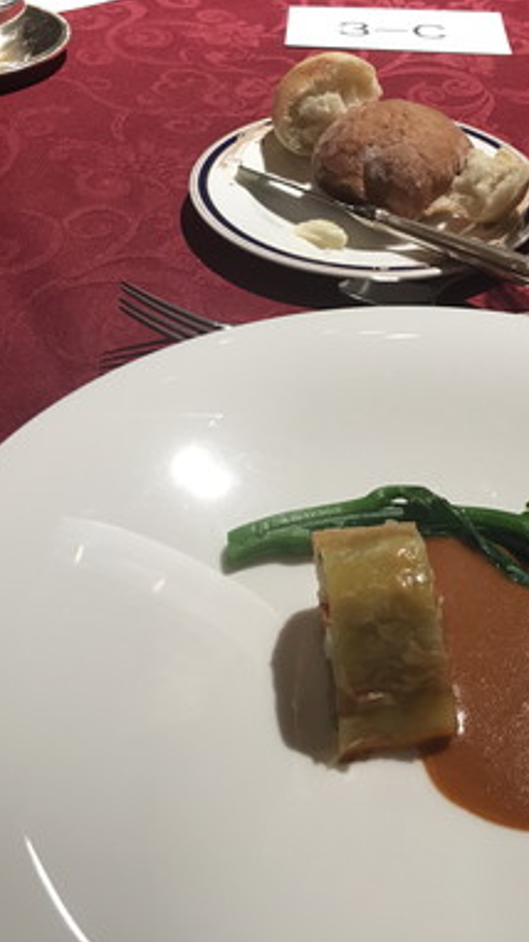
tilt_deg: -41.2
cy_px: 470
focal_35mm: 41
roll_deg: -4.6
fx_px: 1024
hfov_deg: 28.6
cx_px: 386
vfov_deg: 49.4
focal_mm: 3.99
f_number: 1.8
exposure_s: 1/30
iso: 40
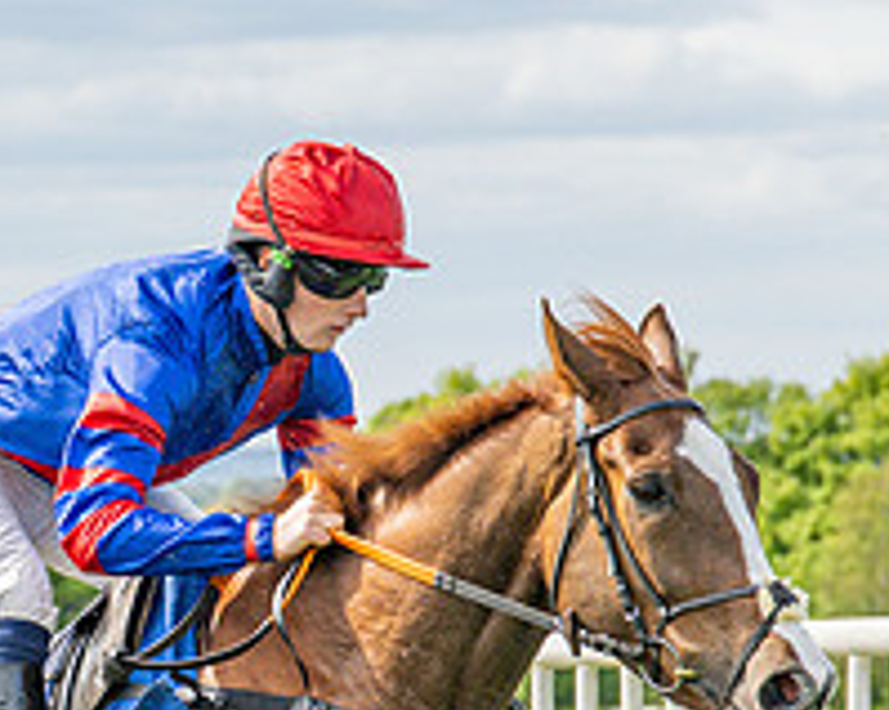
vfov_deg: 5.0
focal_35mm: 309
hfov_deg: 6.3
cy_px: 622
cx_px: 344
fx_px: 8126
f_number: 4
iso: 200
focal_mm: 70
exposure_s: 1/1600
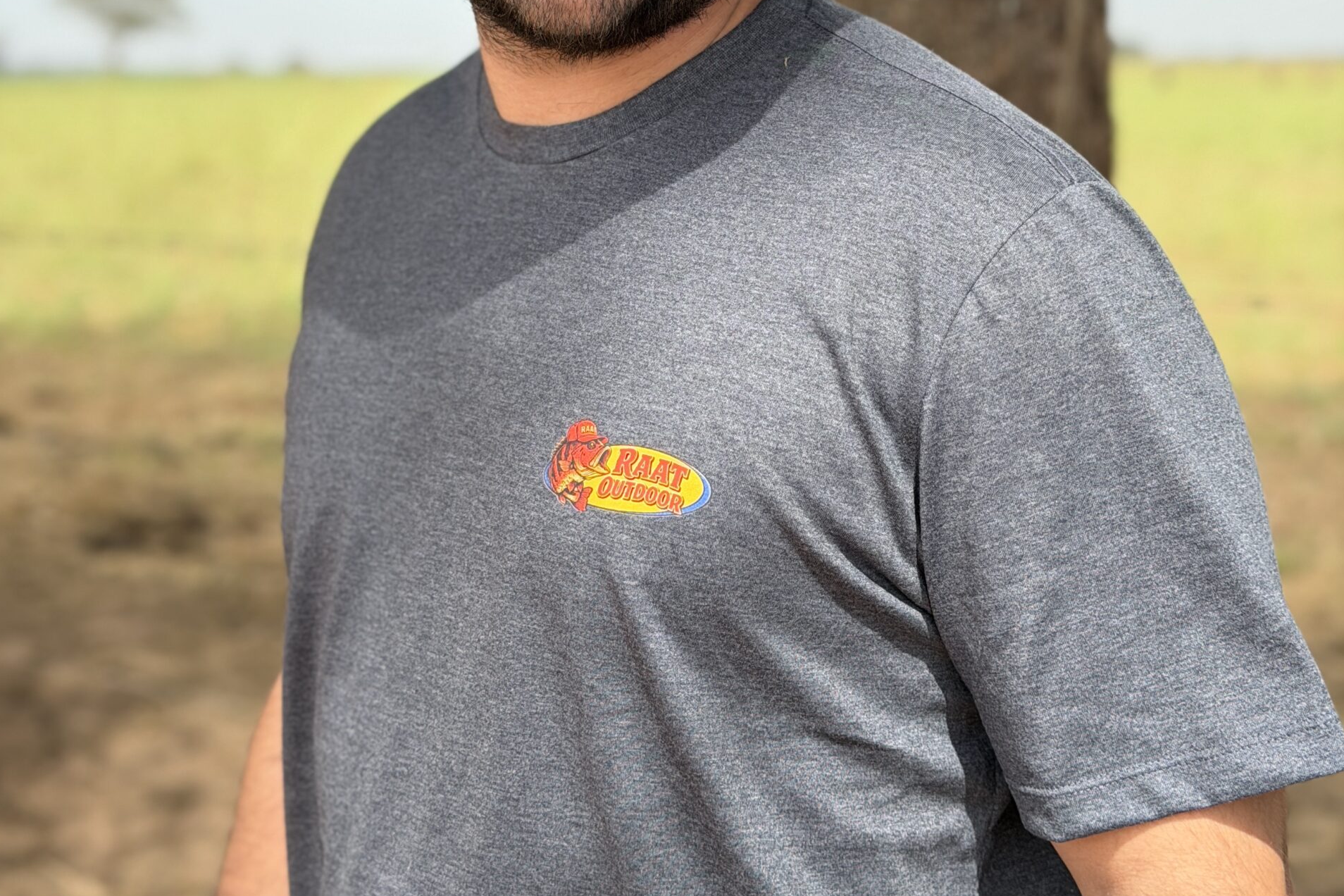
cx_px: 671
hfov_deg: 30.1
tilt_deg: -2.6
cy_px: 161
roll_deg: +0.1
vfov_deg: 20.1
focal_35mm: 67
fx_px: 2501
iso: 100
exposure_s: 1/1795
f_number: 1.78
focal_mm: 6.76
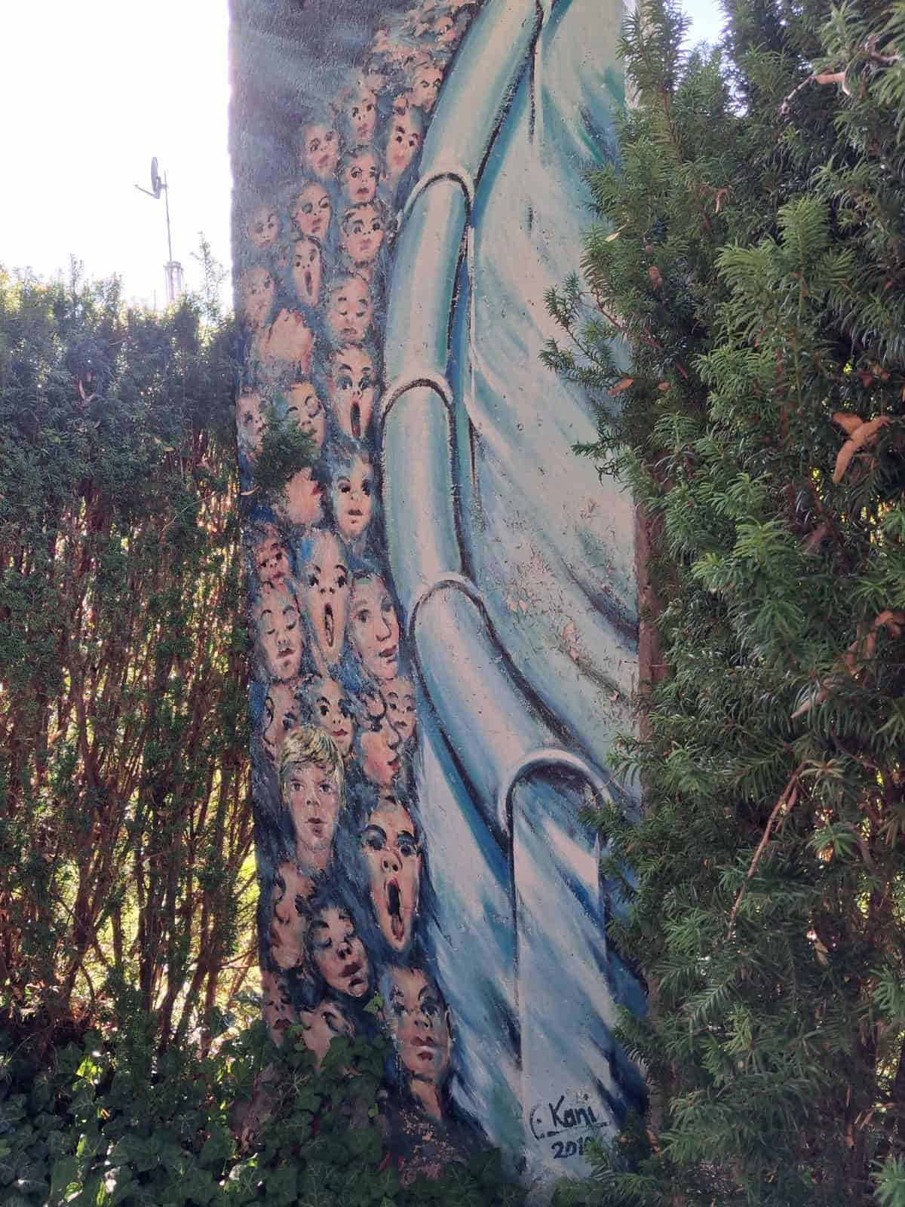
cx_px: 452
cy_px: 604
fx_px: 941
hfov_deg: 51.4
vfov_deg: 65.3
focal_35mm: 27
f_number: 1.8
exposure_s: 1/100
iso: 80
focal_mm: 4
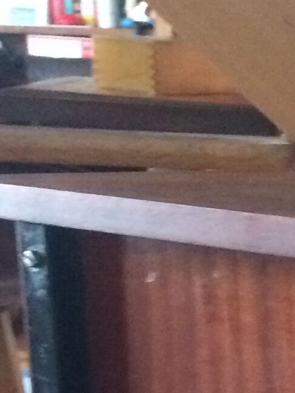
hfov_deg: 9.6
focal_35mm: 146
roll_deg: -1.7
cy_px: 717
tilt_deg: -22.3
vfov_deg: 12.3
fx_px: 1659
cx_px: 534
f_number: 2.2
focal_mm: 4.15
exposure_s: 1/17
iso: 320
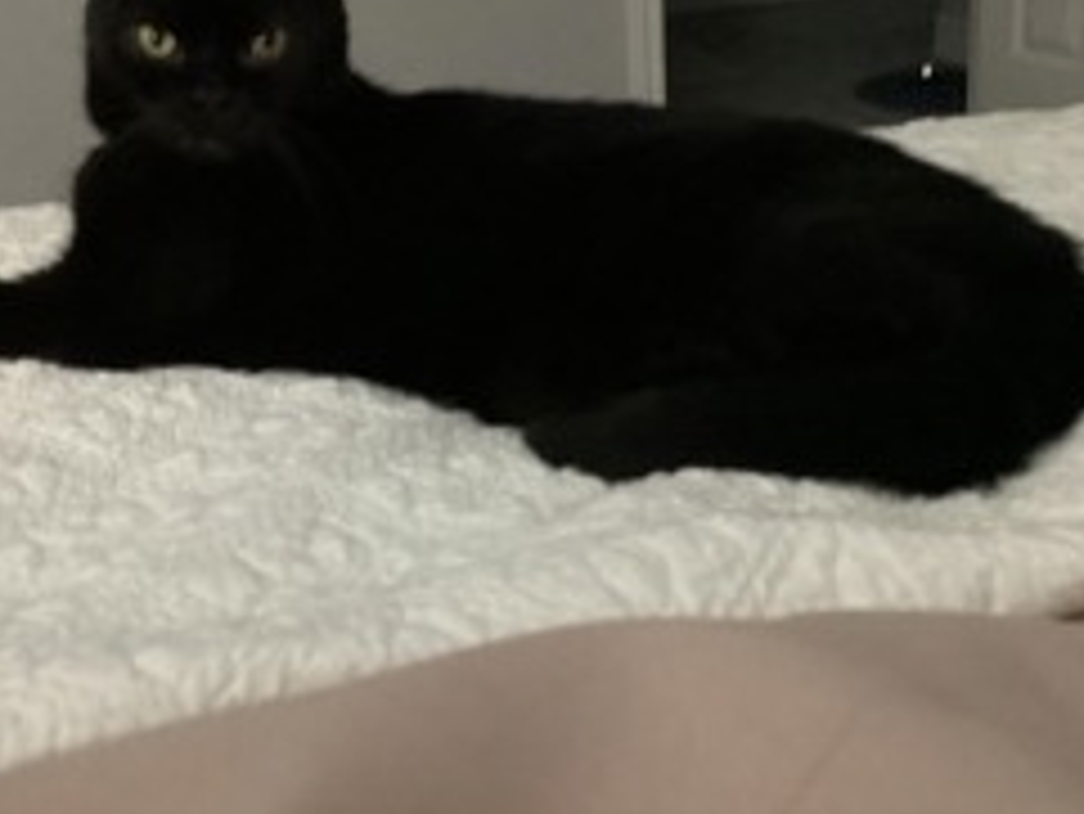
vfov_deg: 27.0
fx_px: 1692
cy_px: 335
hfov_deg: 35.4
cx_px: 432
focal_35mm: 54
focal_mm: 3.3
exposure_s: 1/17
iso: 800
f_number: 2.4
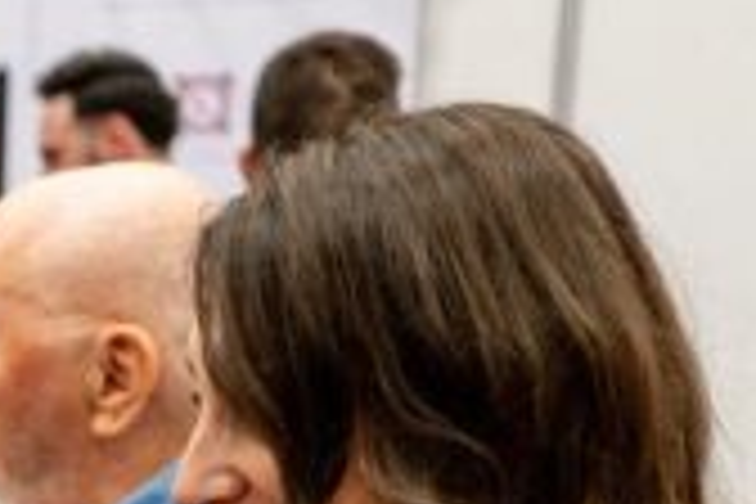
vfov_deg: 9.4
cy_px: 965
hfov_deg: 13.1
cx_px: -711
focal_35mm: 137
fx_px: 2877
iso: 1250
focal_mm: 30
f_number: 2.8
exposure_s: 1/125
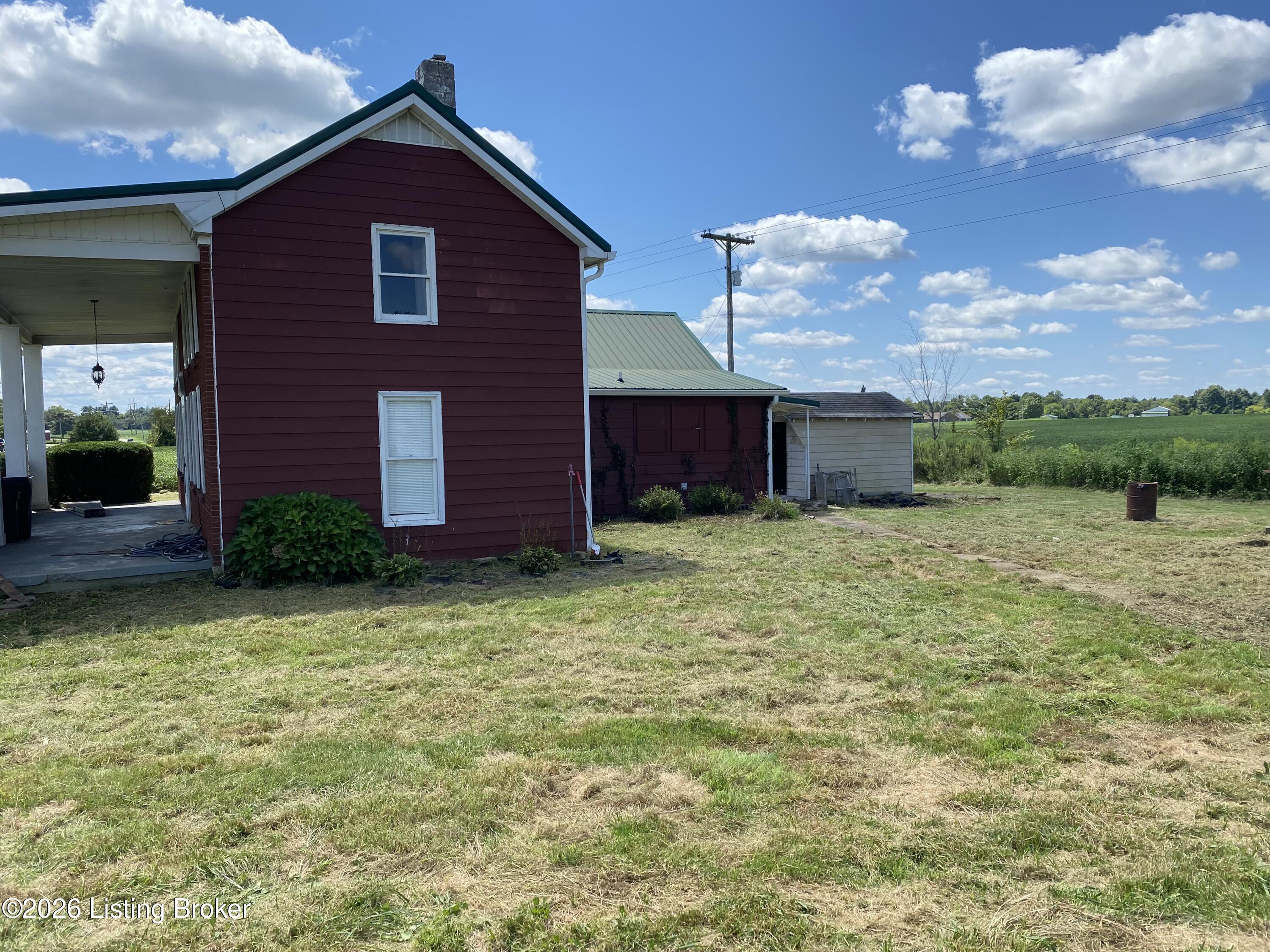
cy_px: 476
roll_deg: +1.3
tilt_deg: -2.2
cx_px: 635
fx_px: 954
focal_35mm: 26
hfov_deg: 67.3
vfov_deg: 53.1
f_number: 1.8
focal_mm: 4.25
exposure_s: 1/2513
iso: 32
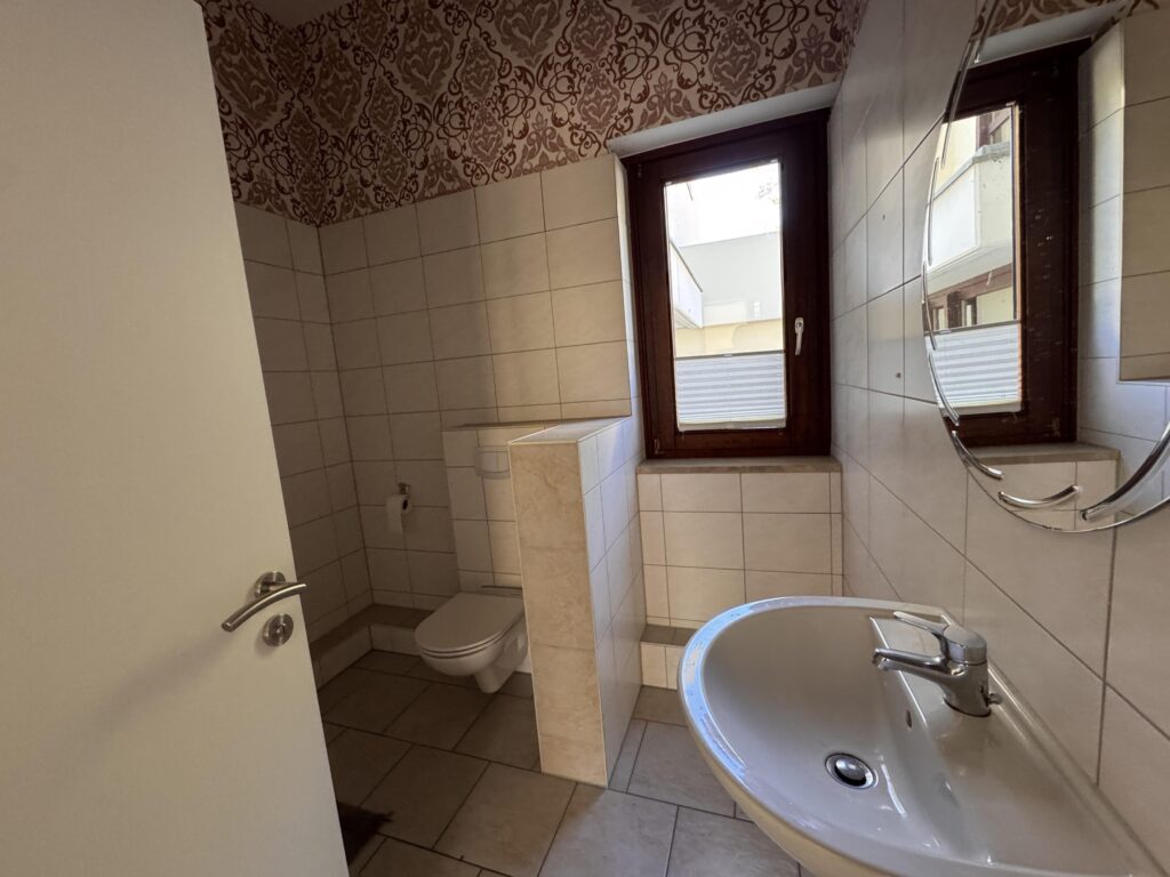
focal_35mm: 14
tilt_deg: -7.1
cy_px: 438
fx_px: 473
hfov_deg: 102.1
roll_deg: +4.5
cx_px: 585
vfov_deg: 85.7
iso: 320
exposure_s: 1/80
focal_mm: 2.22
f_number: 2.2
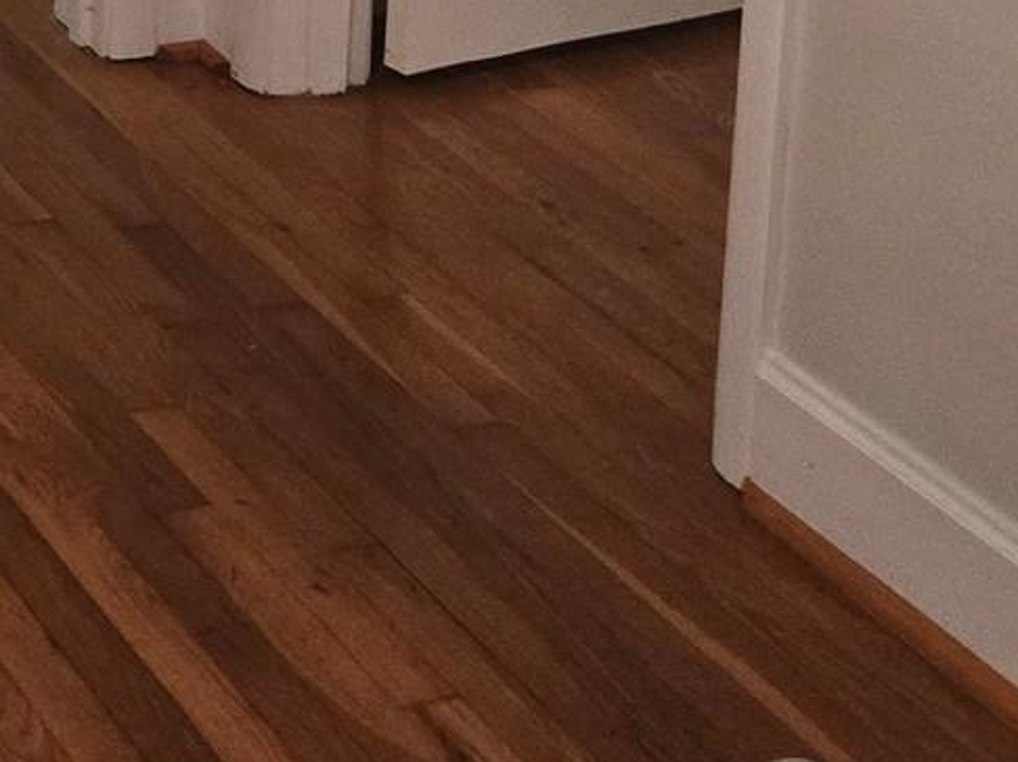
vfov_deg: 13.7
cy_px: -592
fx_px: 2851
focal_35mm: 97
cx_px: -385
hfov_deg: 18.5
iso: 500
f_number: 1.8
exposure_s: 1/120
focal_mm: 5.4
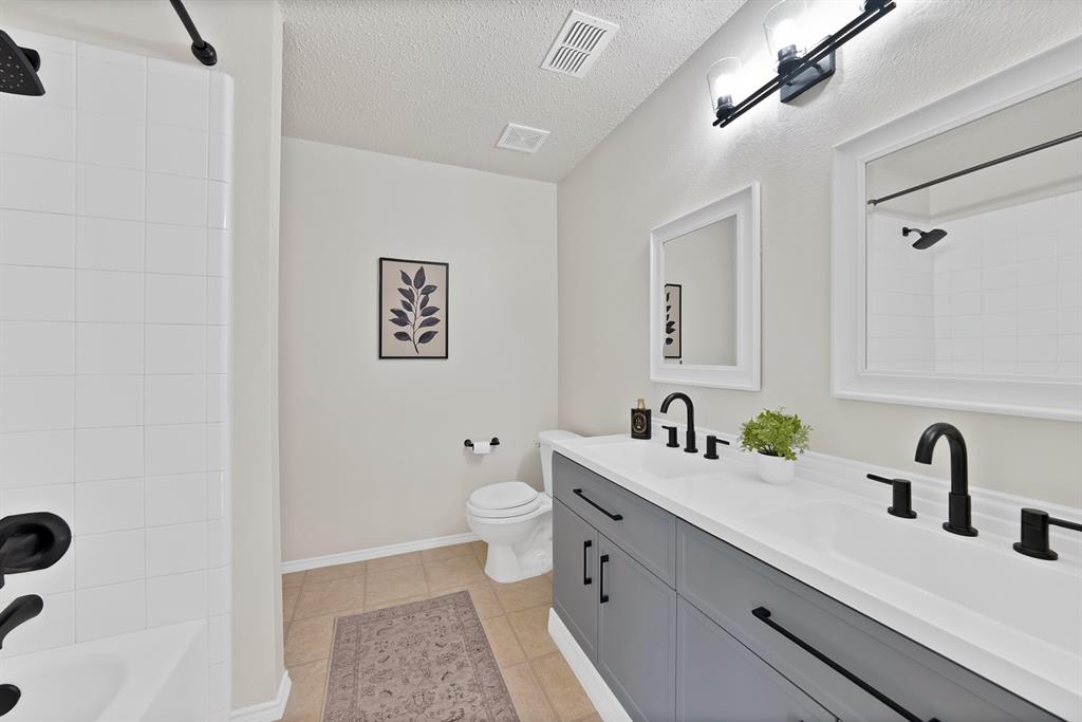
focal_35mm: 12
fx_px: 361
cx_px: 541
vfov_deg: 90.0
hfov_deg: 112.6
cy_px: 361
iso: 640
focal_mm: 12
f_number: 9
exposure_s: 1/2.5
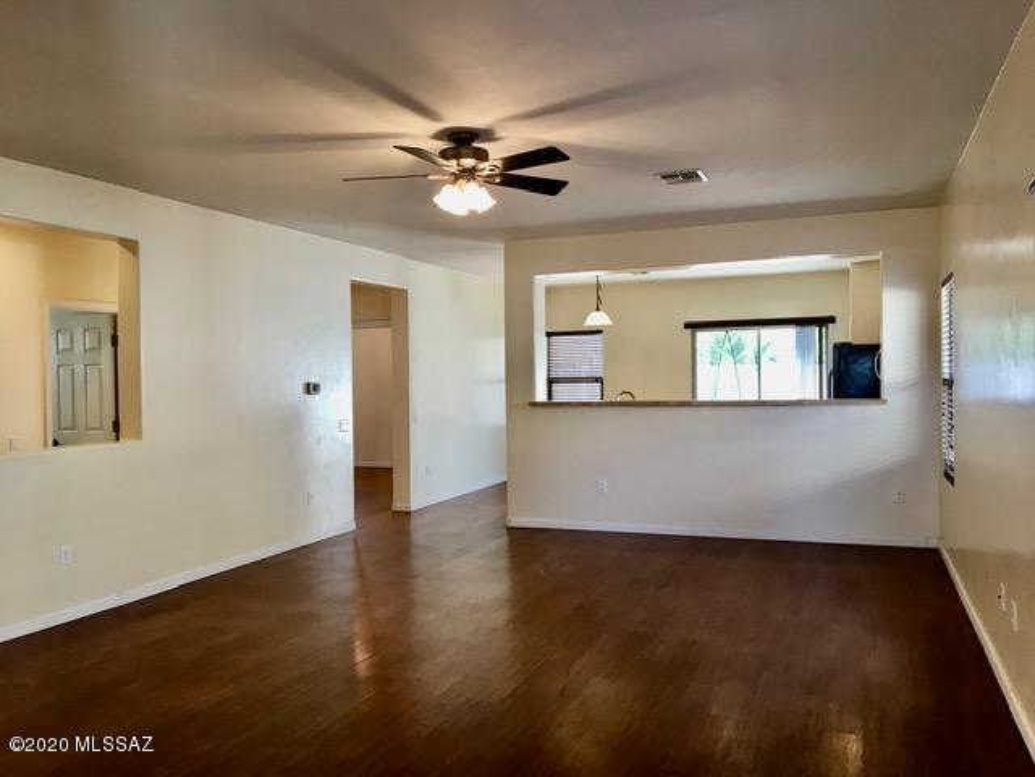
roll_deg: +0.8
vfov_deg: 48.2
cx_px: 518
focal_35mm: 29
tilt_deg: -0.5
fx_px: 867
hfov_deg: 61.7
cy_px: 388
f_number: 2.2
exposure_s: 1/33
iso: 40
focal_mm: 4.15
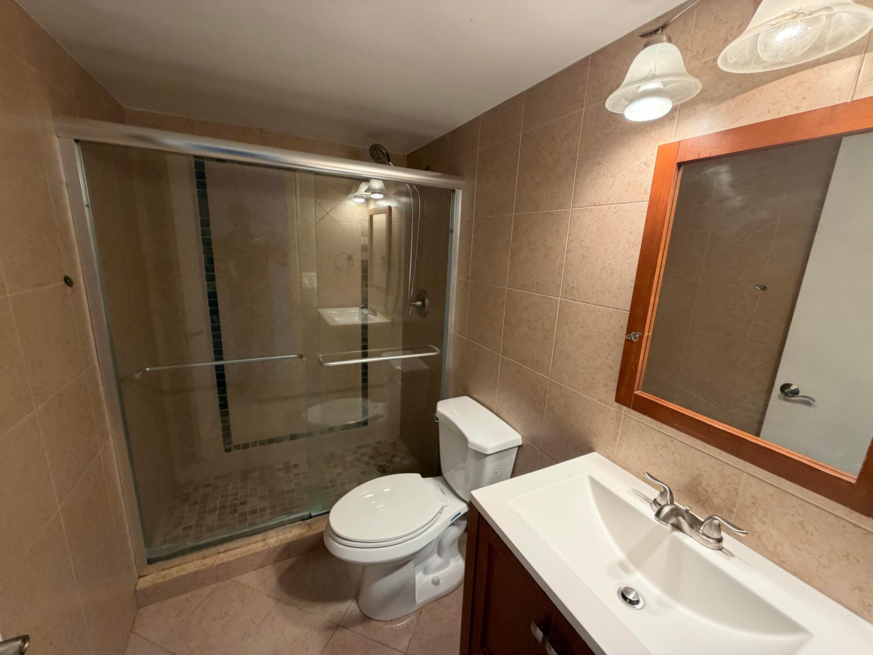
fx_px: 353
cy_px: 328
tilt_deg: -13.6
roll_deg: -1.8
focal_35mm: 14
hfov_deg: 102.1
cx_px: 436
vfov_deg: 85.7
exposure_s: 1/60
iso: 250
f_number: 2.2
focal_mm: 2.22
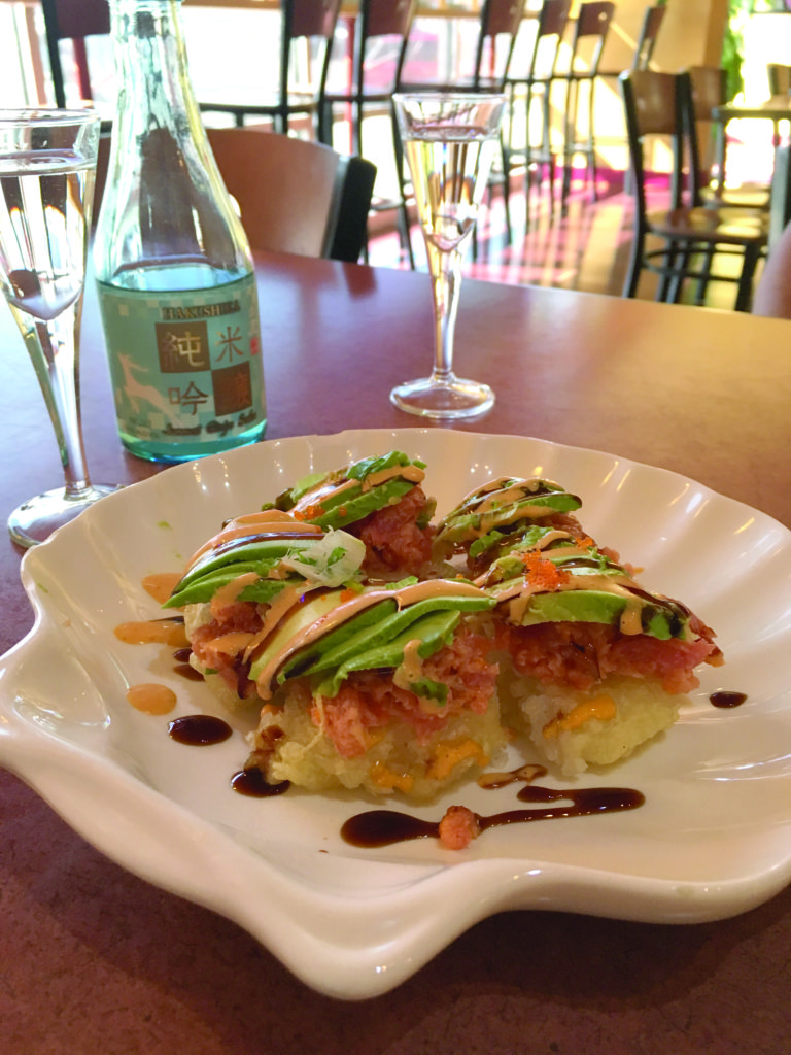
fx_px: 884
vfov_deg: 61.7
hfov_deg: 48.2
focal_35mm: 29
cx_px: 396
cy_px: 528
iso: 100
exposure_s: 1/30
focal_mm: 4.15
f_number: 2.2
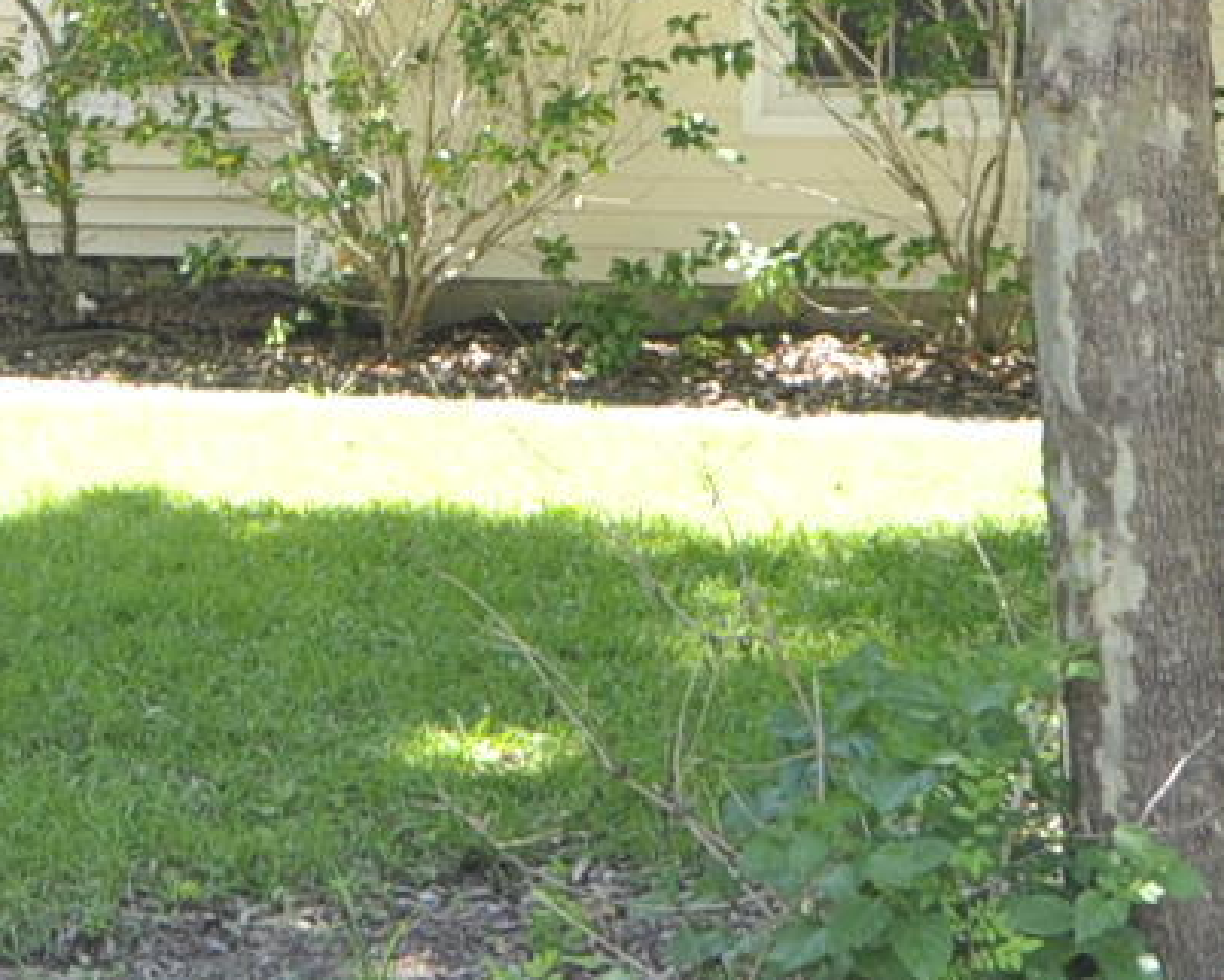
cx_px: -100
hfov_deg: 15.6
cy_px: -313
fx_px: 4349
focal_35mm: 120
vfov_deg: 12.4
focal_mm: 16
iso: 200
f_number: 5.6
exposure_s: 1/125
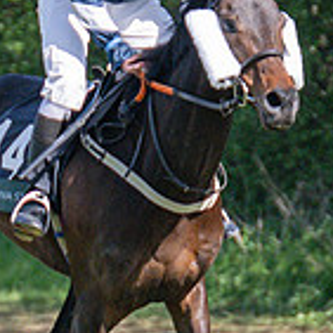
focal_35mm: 1182
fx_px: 12864
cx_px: -206
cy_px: 237
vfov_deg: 1.5
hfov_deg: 1.5
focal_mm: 120
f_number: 4
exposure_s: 1/2000
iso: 400
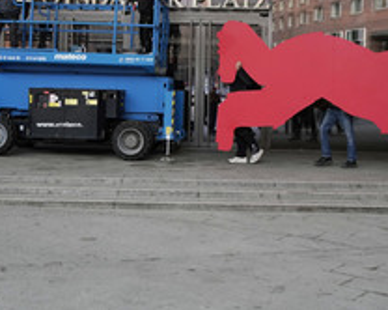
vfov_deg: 25.8
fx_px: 654
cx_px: 186
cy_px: 34
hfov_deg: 33.0
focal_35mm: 57
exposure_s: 1/160
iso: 640
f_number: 5.6
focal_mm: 28
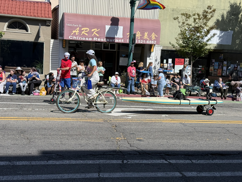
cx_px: 121
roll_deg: -3.1
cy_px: 91
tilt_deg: -4.7
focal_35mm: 48
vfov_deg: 30.3
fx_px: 336
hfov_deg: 39.7
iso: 64
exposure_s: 1/4587
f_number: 1.78
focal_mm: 6.76
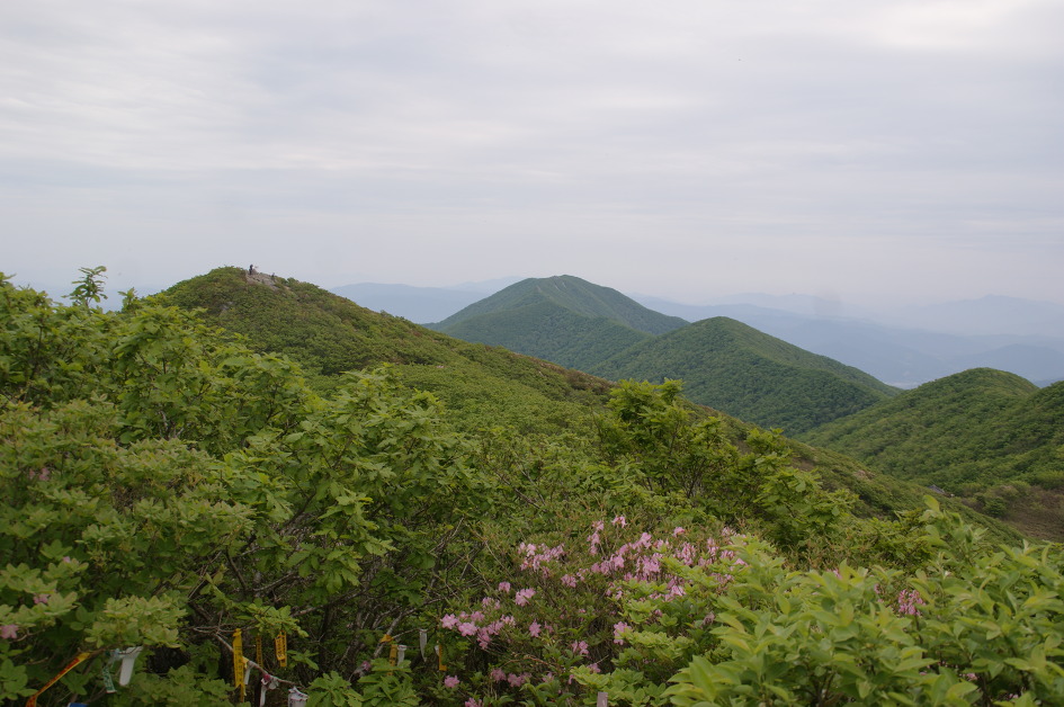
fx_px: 1063
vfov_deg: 36.8
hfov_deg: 53.2
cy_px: 354
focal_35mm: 36
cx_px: 532
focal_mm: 24
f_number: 5.6
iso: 100
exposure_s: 1/400
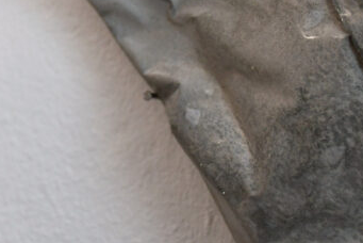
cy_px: -108
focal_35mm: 135
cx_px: 12
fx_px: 1362
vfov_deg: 9.9
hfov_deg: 15.0
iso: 500
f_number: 4
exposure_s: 1/250
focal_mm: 30
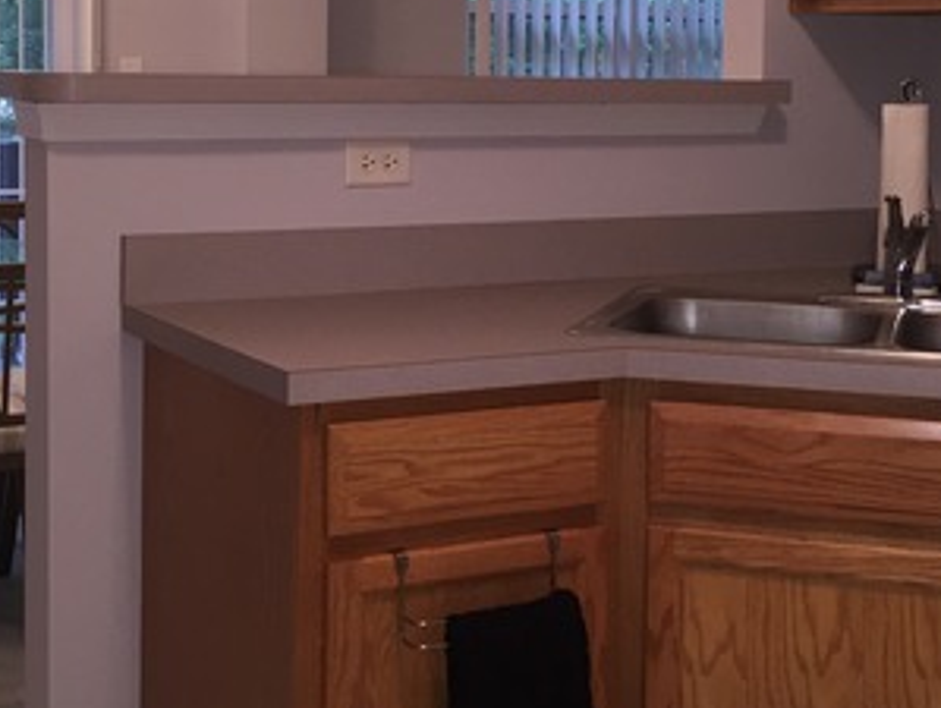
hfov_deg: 31.2
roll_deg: -1.8
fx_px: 1687
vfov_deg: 23.5
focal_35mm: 62
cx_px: 485
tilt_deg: -4.6
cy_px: 201
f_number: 2.2
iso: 125
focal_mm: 4.15
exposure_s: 1/30
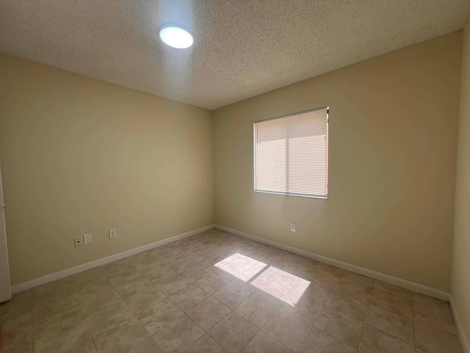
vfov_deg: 89.9
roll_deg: +0.6
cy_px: 176
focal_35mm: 13
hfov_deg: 106.2
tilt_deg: -3.4
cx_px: 235
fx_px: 177
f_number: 1.8
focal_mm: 1.57
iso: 32
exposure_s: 1/185
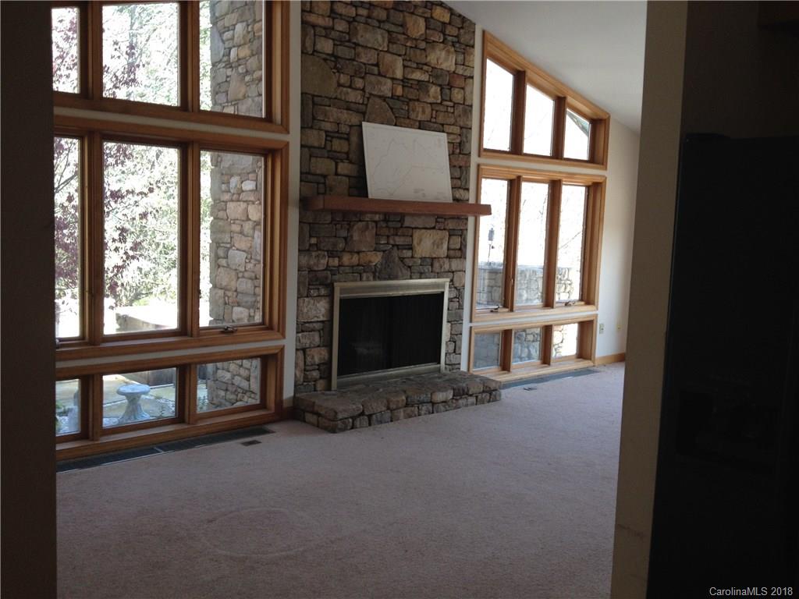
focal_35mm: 35
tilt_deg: -6.9
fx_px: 808
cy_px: 300
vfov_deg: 40.7
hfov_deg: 52.6
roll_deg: -3.3
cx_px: 400
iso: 80
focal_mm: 4.28
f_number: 2.4
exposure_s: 1/120
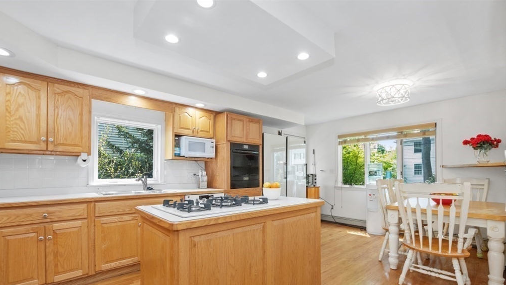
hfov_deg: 99.4
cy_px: 171
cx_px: 251
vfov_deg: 66.4
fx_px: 215
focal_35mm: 16
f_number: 5.6
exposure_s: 1/100
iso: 640
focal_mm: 10
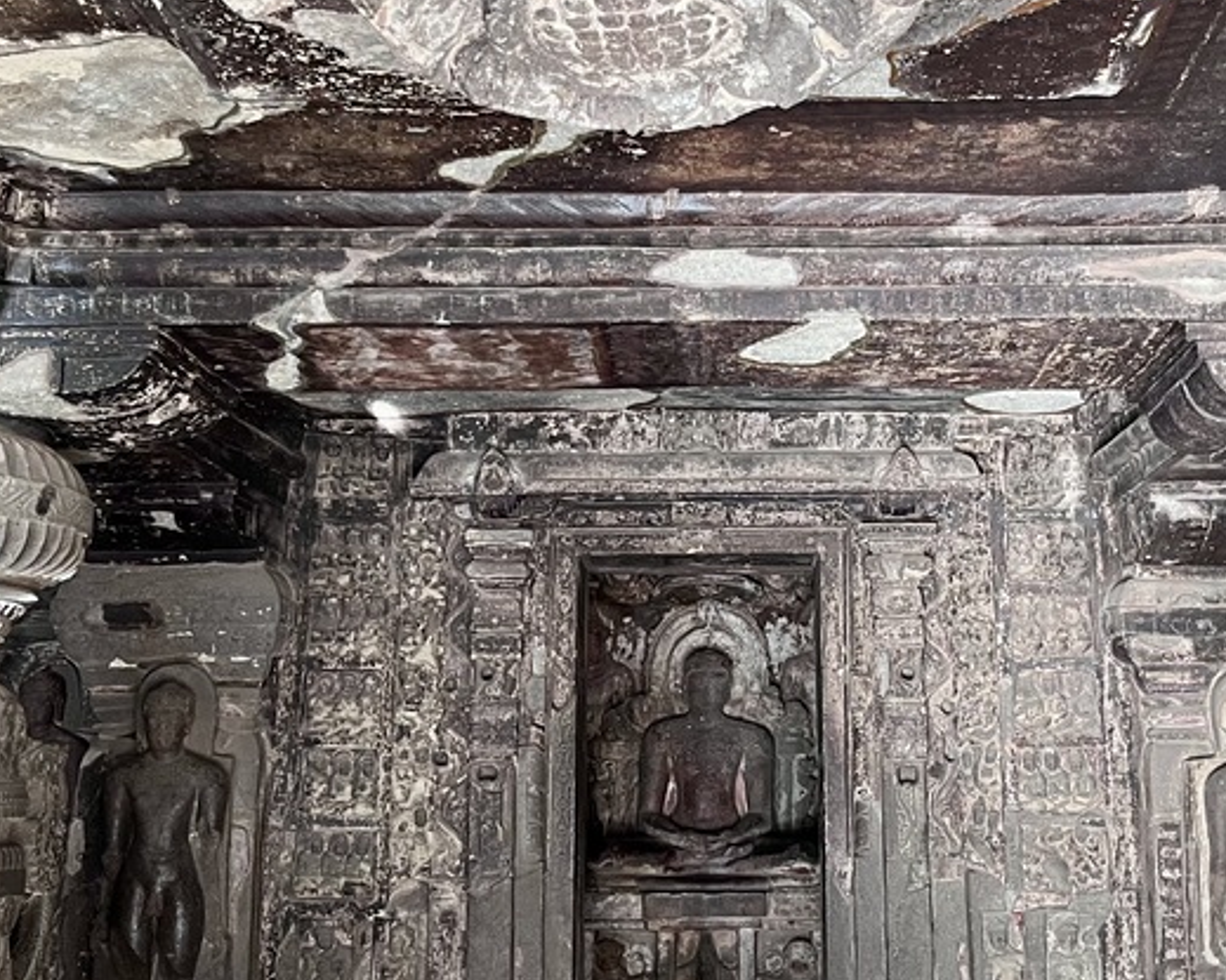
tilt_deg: +13.5
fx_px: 1814
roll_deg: +0.5
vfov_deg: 30.2
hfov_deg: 37.3
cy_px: 384
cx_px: 684
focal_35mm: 50
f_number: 1.6
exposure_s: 1/60
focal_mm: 5.1
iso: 400
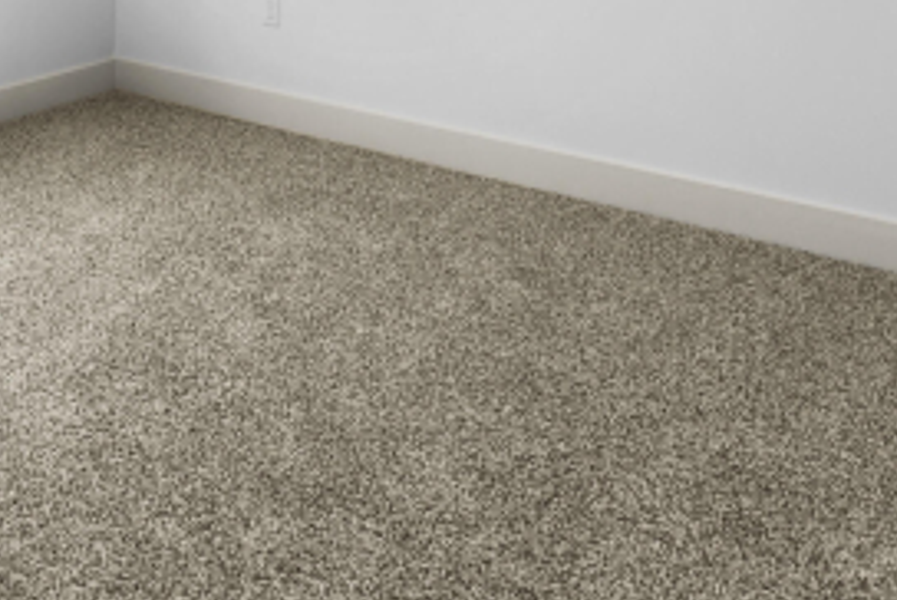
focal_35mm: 44
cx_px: 157
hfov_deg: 42.1
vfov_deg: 26.1
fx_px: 1097
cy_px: -181
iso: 400
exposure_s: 1/13
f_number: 11
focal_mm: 16
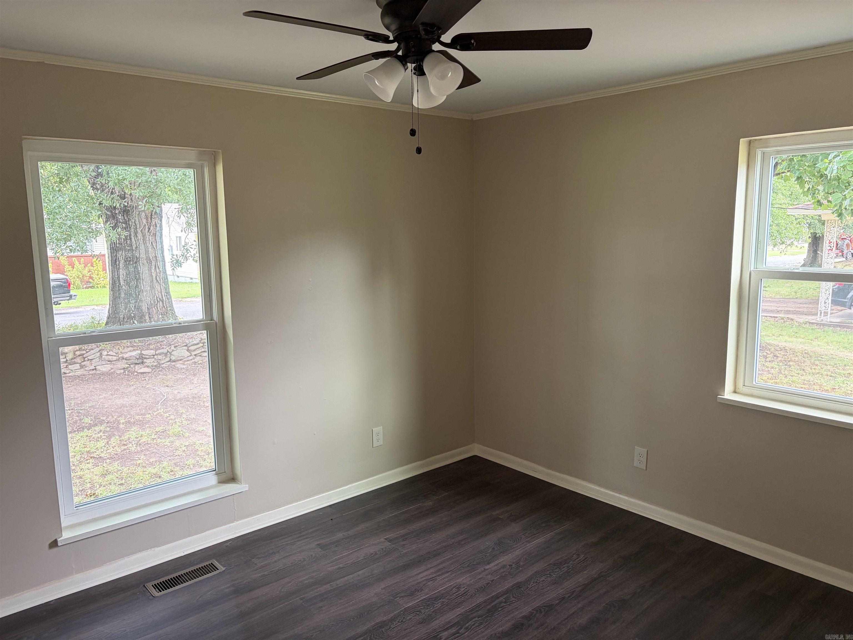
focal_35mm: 26
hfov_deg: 67.3
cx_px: 426
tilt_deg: -7.8
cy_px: 320
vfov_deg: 53.1
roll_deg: +1.3
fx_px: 641
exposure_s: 1/60
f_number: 1.6
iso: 125
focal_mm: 5.96
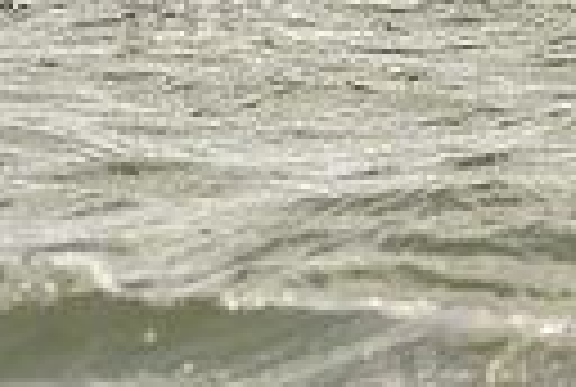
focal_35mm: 1220
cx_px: 981
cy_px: -362
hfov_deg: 1.7
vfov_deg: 1.1
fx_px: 19566
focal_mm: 270
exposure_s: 1/1250
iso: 320
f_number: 6.3
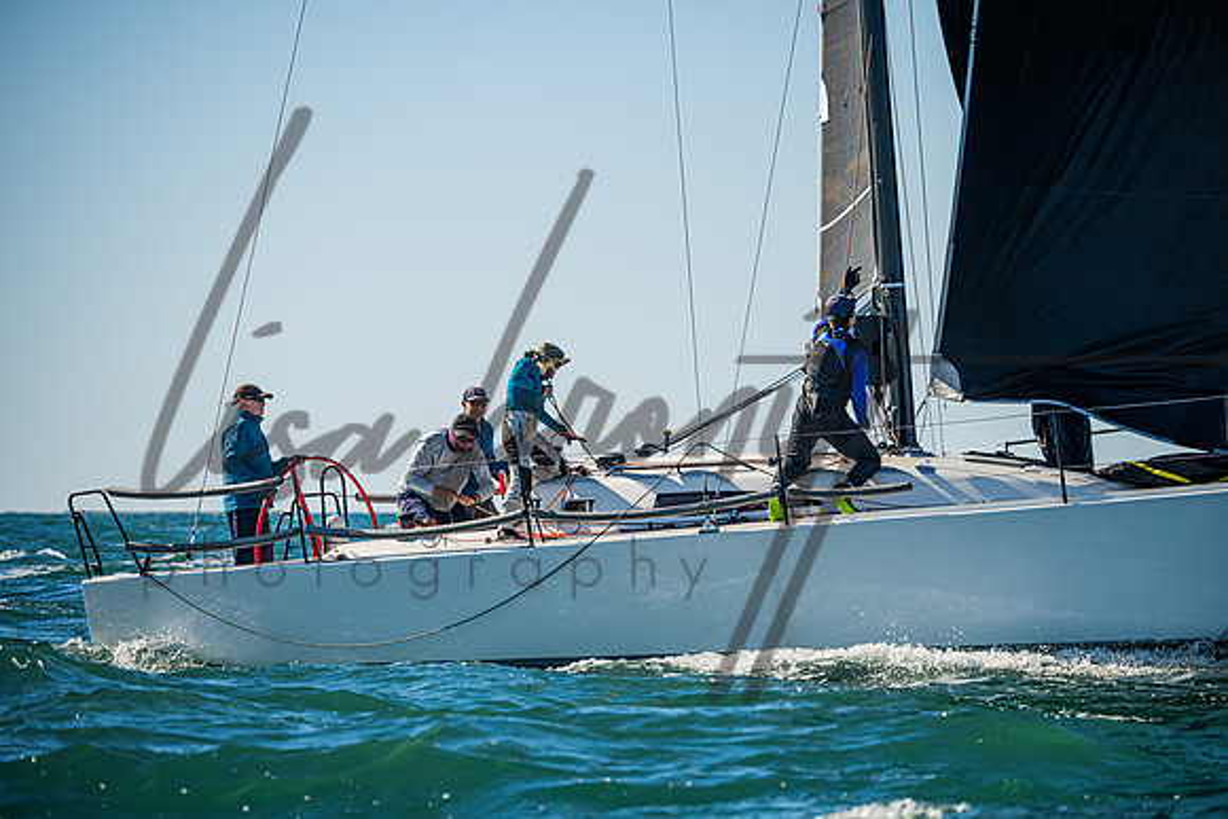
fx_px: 8188
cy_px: 410
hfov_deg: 8.6
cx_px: 614
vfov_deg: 5.7
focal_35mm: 240
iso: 400
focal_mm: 240
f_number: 5.6
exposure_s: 1/2500
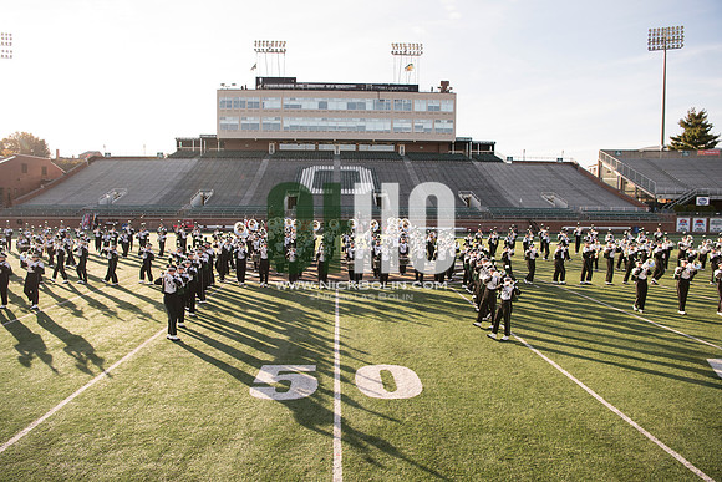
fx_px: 481
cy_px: 241
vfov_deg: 53.2
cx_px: 361
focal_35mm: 24
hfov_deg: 73.7
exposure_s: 1/640
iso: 320
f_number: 5
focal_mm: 24
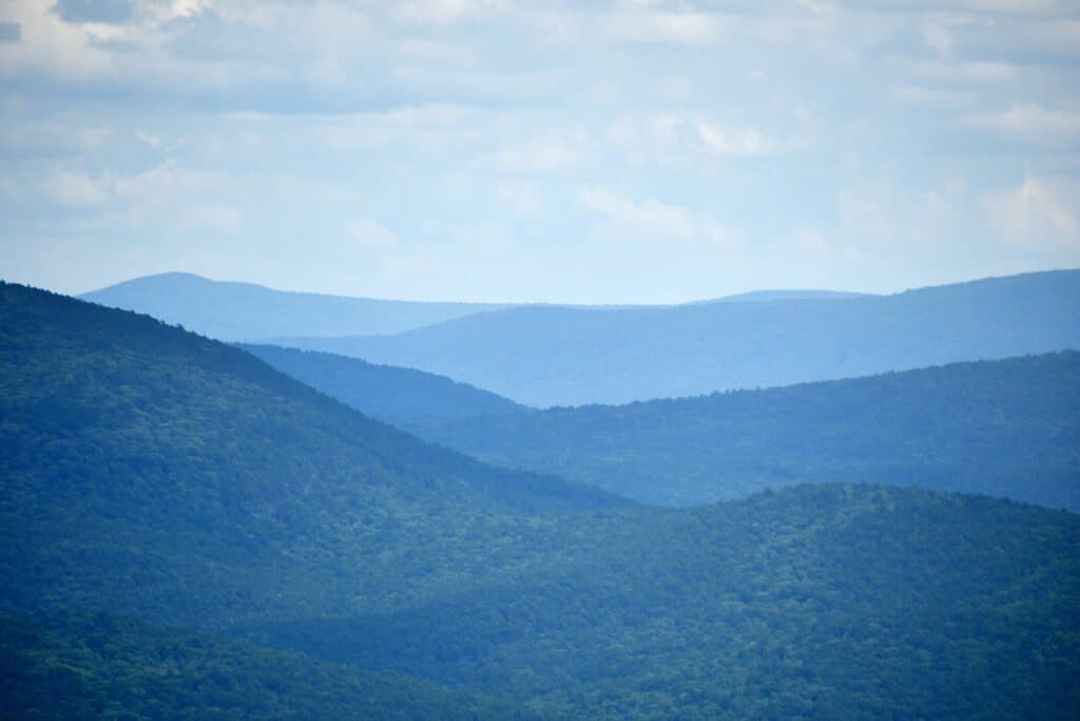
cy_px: 360
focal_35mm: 450
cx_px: 540
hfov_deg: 4.6
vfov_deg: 3.1
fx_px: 13501
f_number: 8
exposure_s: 1/500
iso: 100
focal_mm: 300
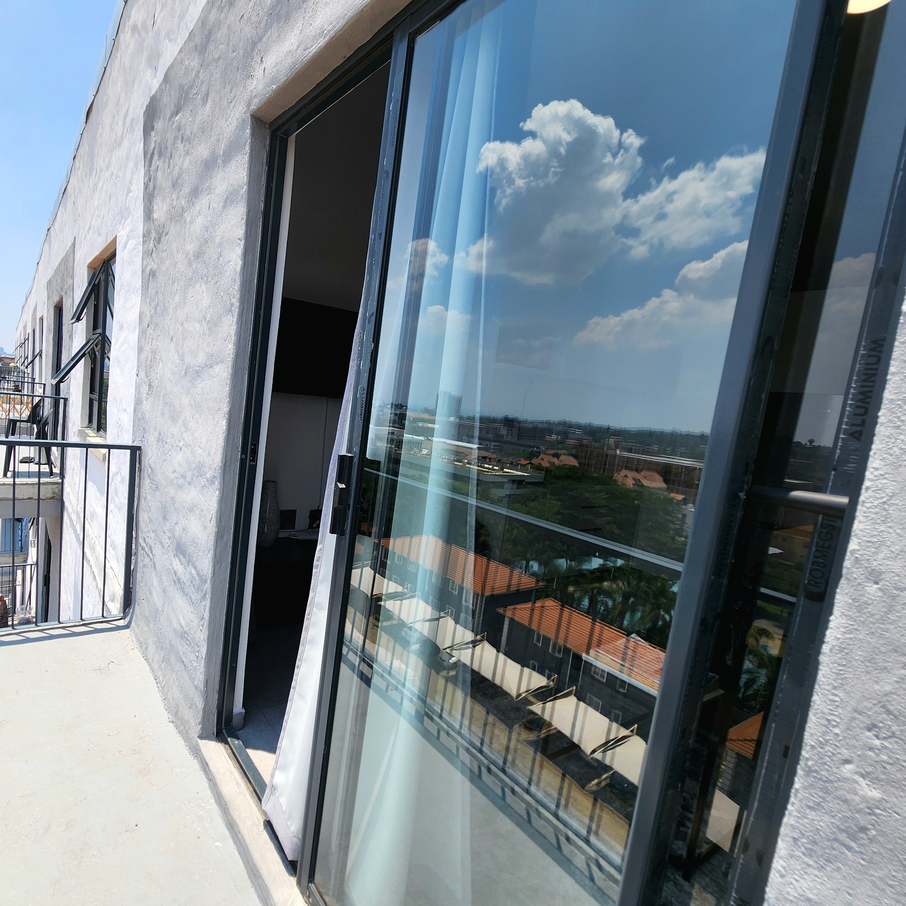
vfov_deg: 87.4
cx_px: 323
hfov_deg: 85.2
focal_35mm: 16
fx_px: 474
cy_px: 459
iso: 50
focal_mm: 2.2
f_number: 2.2
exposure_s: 1/1667
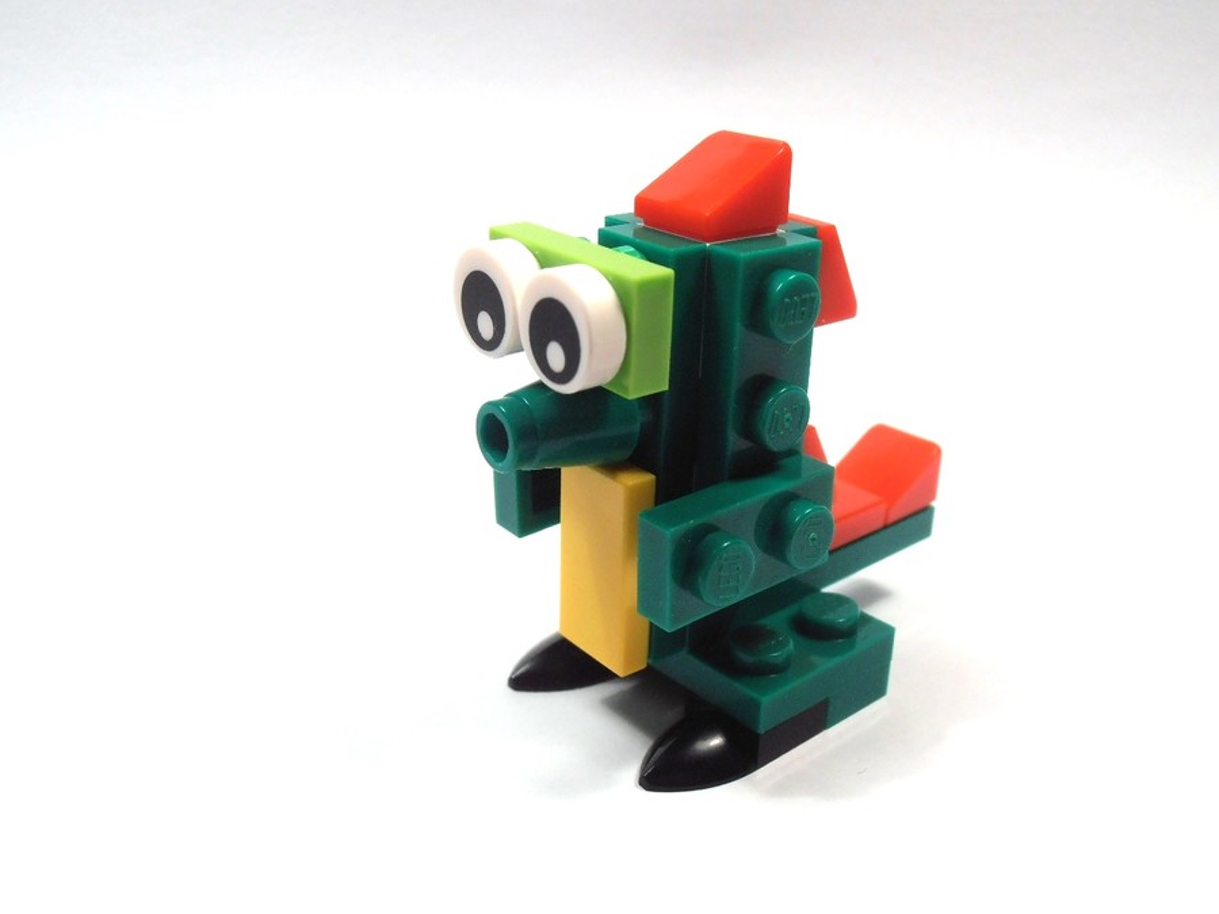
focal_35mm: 37
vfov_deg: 38.7
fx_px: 1303
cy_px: 457
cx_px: 610
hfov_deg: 50.1
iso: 80
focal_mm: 6.61
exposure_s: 1/80
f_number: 3.9
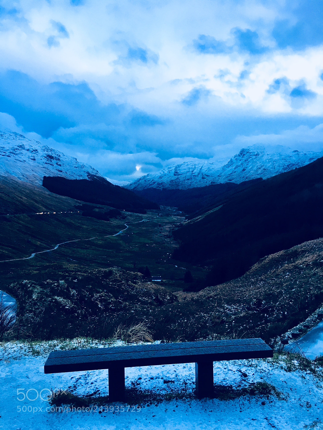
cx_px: 162
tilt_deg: -5.1
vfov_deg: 61.7
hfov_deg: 48.2
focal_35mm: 29
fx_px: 361
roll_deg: +2.2
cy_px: 215
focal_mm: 4.15
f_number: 2.2
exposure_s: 1/33
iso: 32
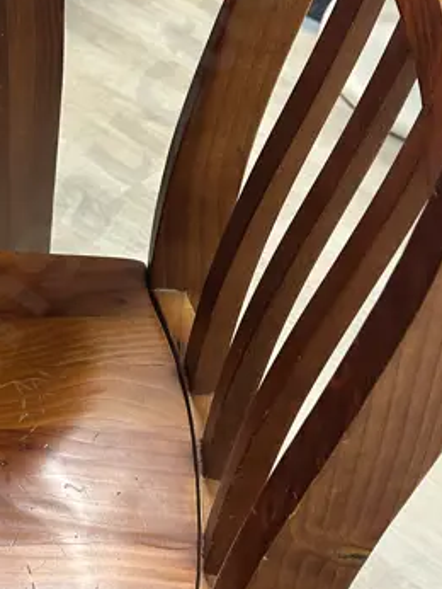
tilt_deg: -43.0
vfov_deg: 27.4
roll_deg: -0.7
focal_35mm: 71
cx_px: 32
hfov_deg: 20.3
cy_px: 274
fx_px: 1207
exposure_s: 1/50
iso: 160
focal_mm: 6.86
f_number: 1.78
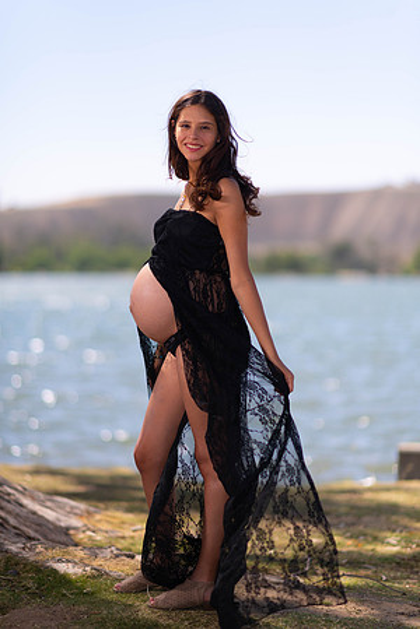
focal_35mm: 85
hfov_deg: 16.1
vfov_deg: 23.9
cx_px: 210
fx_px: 1487
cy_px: 314
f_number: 1.6
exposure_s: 1/8000
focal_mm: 85
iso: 160
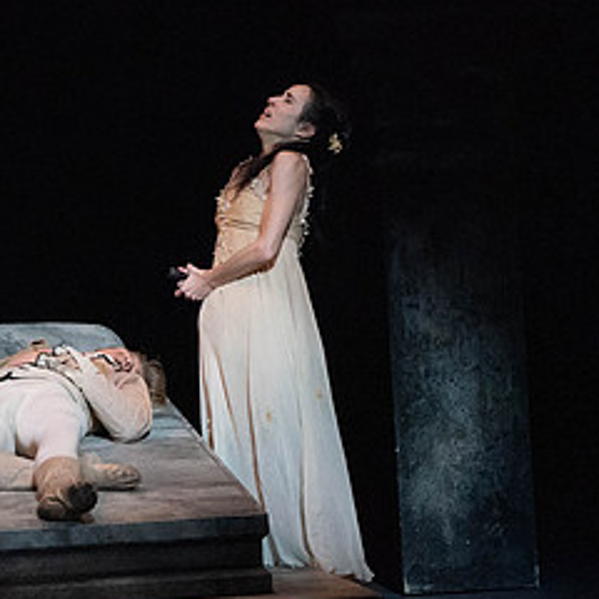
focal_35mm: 814
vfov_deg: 2.2
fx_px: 15936
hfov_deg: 2.2
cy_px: 298
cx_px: 80
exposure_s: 1/200
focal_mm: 397
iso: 8000
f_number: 5.6
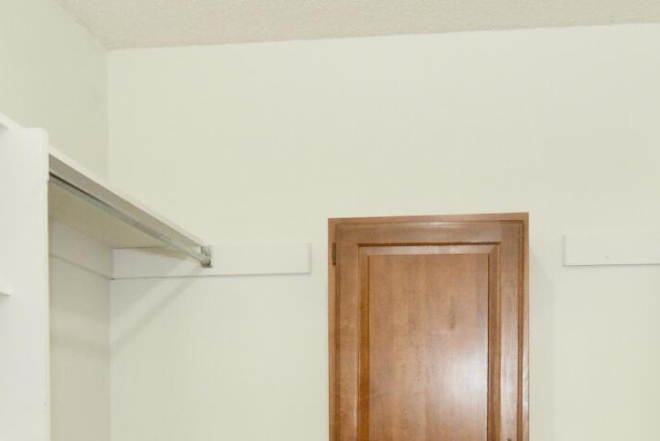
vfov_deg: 24.9
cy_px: 464
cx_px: 412
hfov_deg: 38.6
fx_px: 935
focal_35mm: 51
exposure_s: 1/60
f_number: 7.1
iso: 800
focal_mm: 12
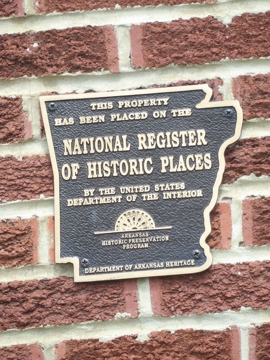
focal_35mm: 967
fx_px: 10057
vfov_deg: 2.1
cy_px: 180
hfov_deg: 1.5
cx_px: 135
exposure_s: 1/148
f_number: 5.3
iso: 100
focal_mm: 173.5
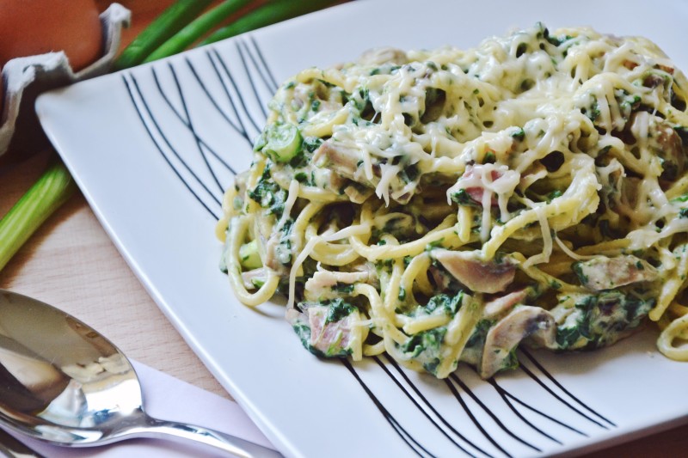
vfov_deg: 8.7
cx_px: 344
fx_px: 3009
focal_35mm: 158
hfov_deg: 13.0
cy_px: 229
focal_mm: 105
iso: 560
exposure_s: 1/60
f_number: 5.6
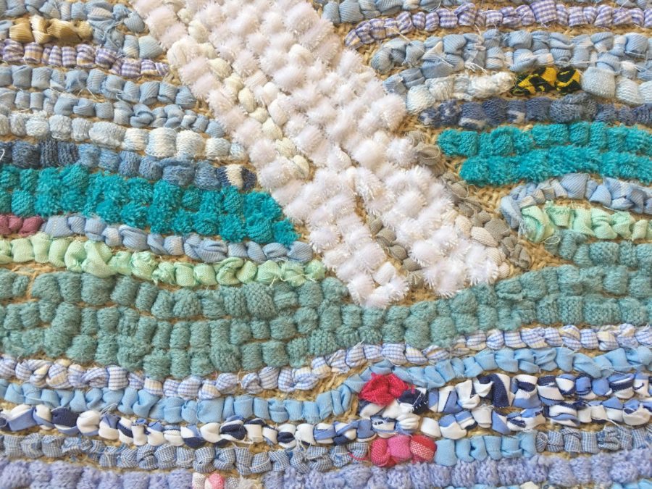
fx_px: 546
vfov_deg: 48.2
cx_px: 326
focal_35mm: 29
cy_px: 244
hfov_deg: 61.7
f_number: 2.2
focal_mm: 4.15
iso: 125
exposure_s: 1/33
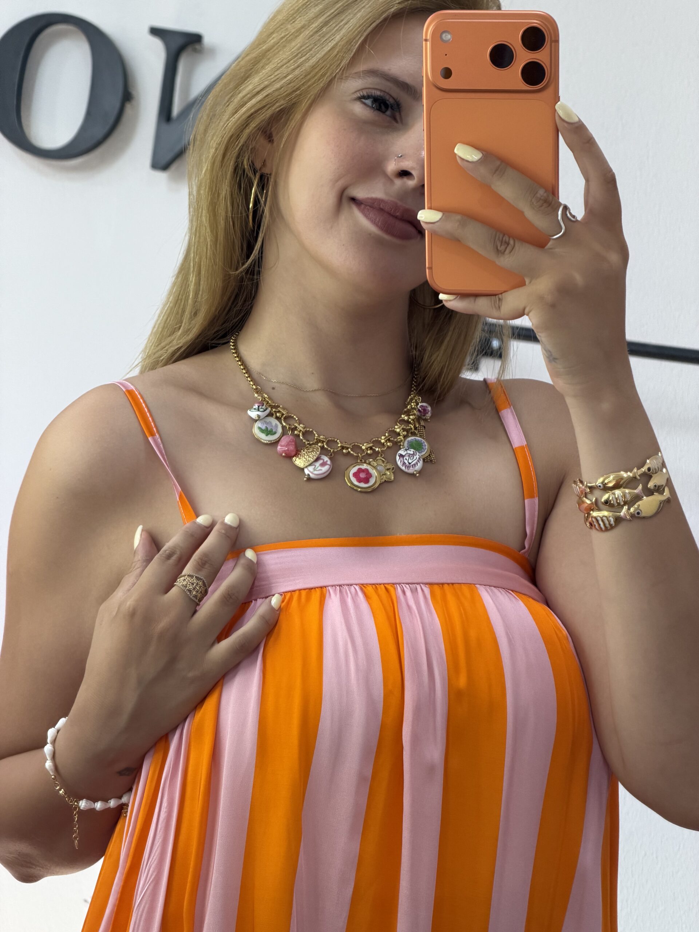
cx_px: 350
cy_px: 466
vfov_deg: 19.6
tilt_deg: -19.6
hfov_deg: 14.8
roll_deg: -8.2
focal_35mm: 100
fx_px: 2692
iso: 200
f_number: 2.8
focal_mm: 16.89
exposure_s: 1/100
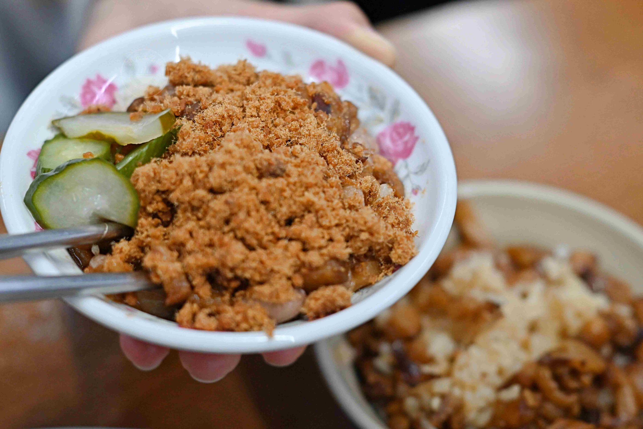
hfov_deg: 27.0
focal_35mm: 75
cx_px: 322
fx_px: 1340
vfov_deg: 18.2
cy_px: 214
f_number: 2.5
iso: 900
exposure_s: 1/200
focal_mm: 50
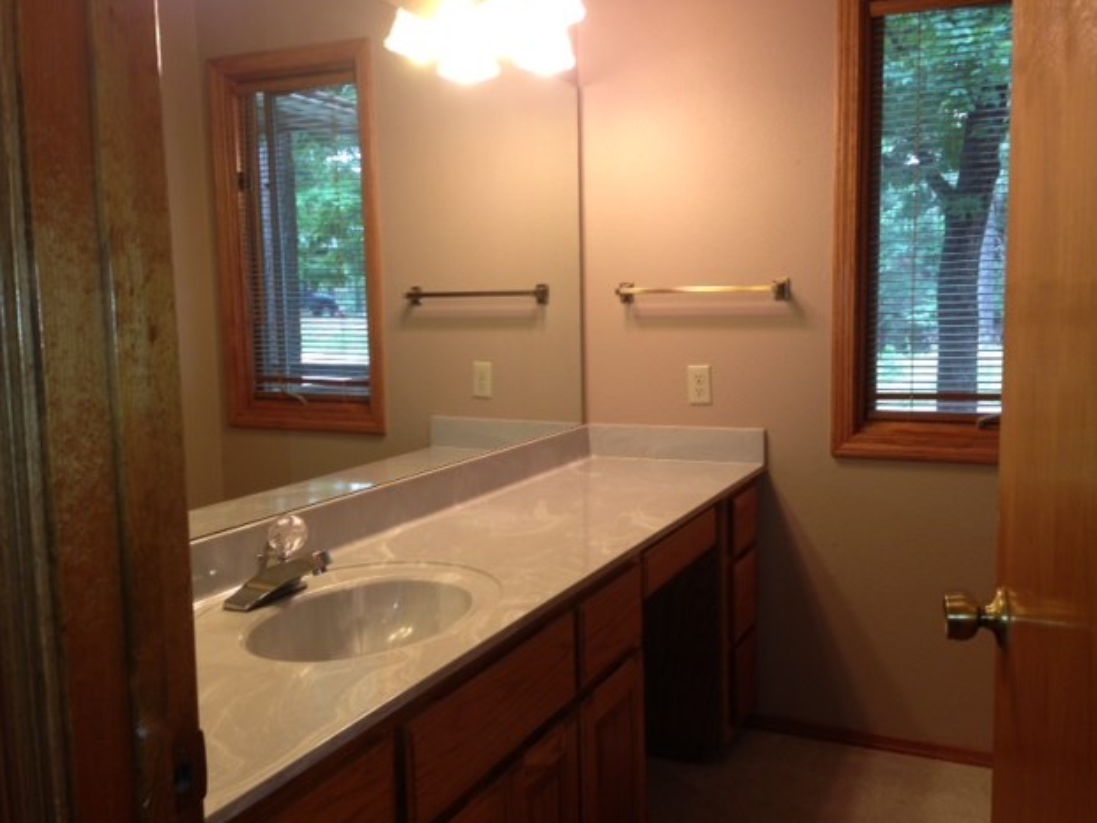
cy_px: 408
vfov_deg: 41.8
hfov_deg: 53.9
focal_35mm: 34
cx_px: 564
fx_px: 1078
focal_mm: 4.13
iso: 80
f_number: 2.4
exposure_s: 1/20
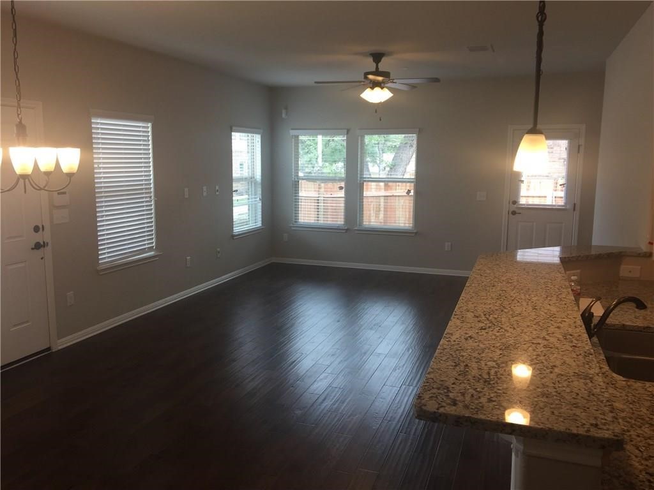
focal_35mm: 29
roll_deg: -1.3
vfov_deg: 48.2
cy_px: 245
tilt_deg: -8.7
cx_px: 327
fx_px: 548
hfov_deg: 61.7
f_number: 2.2
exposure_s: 1/60
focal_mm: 4.15
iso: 32
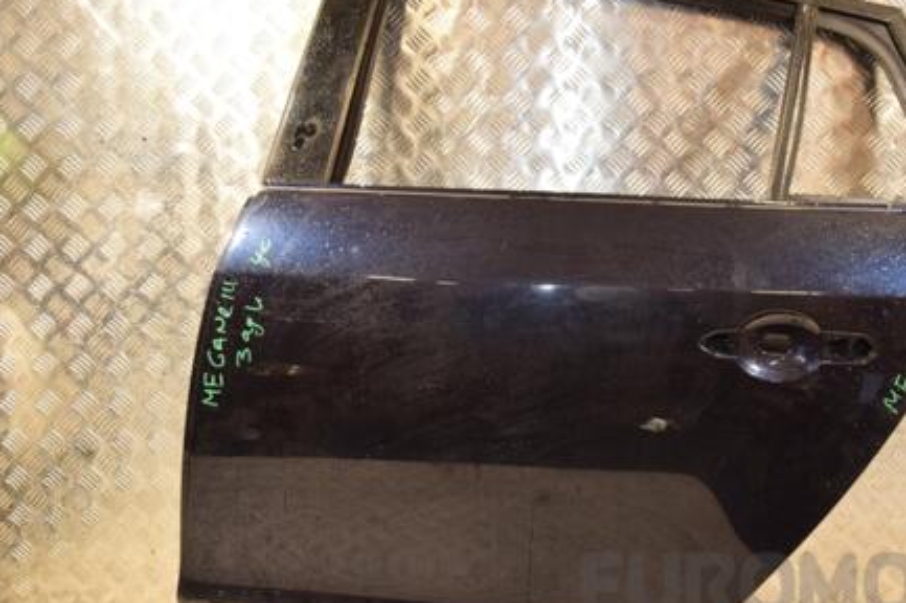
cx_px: 542
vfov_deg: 30.7
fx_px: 1099
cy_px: 306
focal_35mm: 44
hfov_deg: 44.6
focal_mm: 21
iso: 800
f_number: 5
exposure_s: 1/125
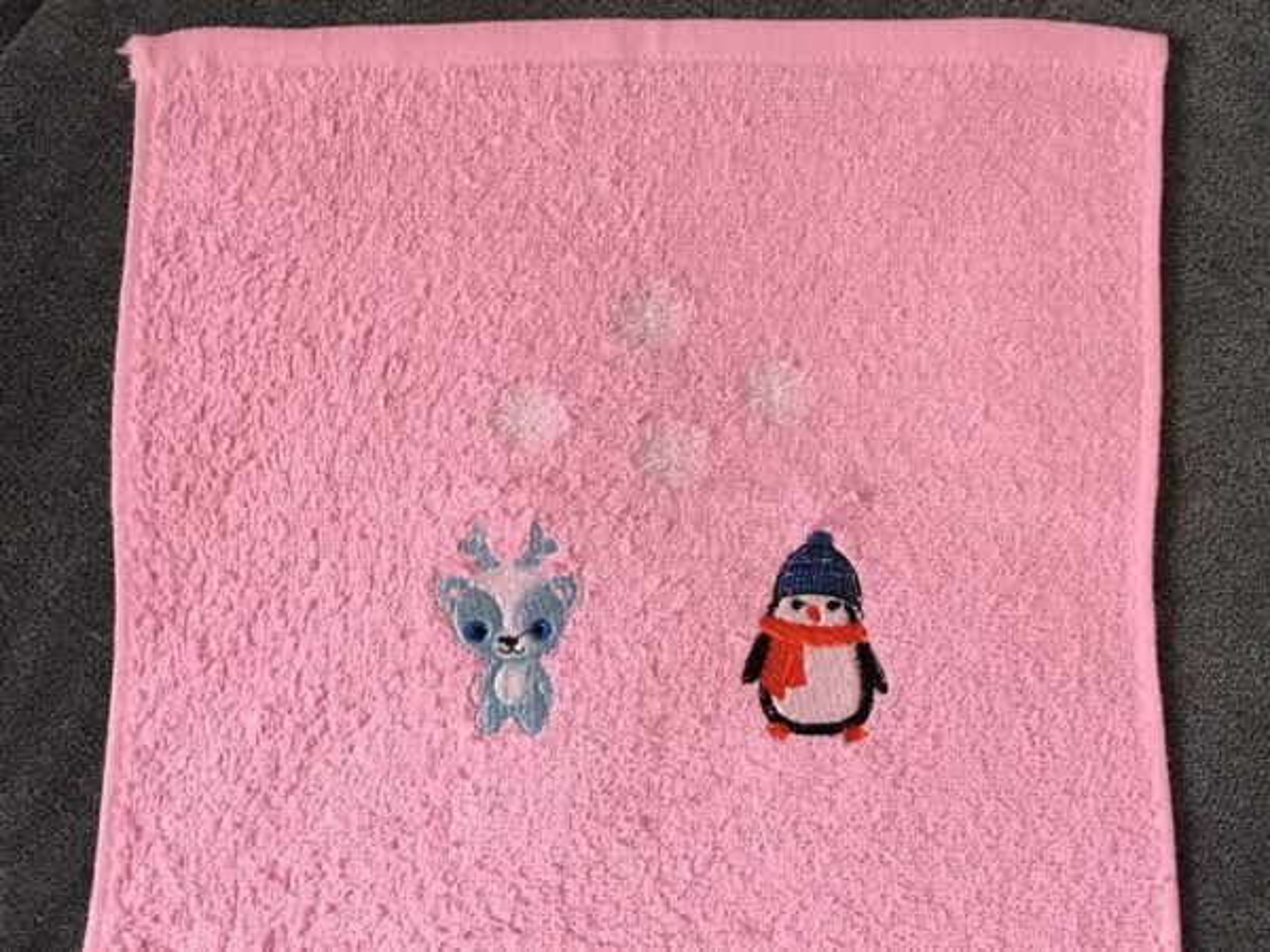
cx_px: 635
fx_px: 1064
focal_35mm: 29
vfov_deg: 48.2
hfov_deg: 61.7
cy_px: 476
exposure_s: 1/17
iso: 250
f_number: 2.2
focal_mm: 4.15
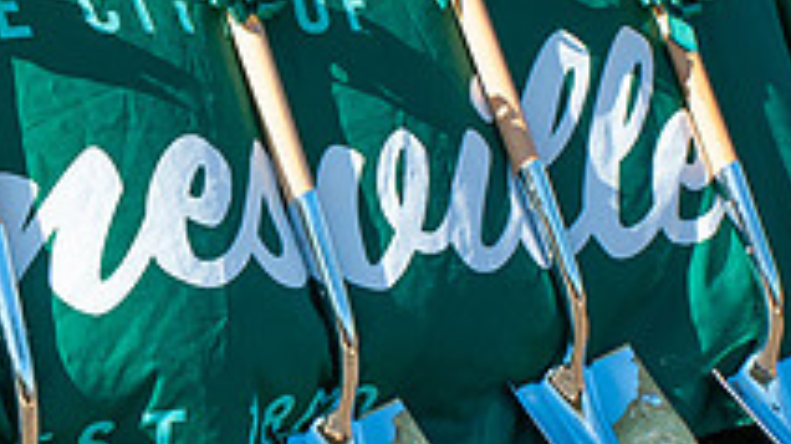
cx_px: -26
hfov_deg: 18.0
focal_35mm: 116
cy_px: 82
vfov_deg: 10.4
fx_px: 2432
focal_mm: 38
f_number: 14
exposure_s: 1/250
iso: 400
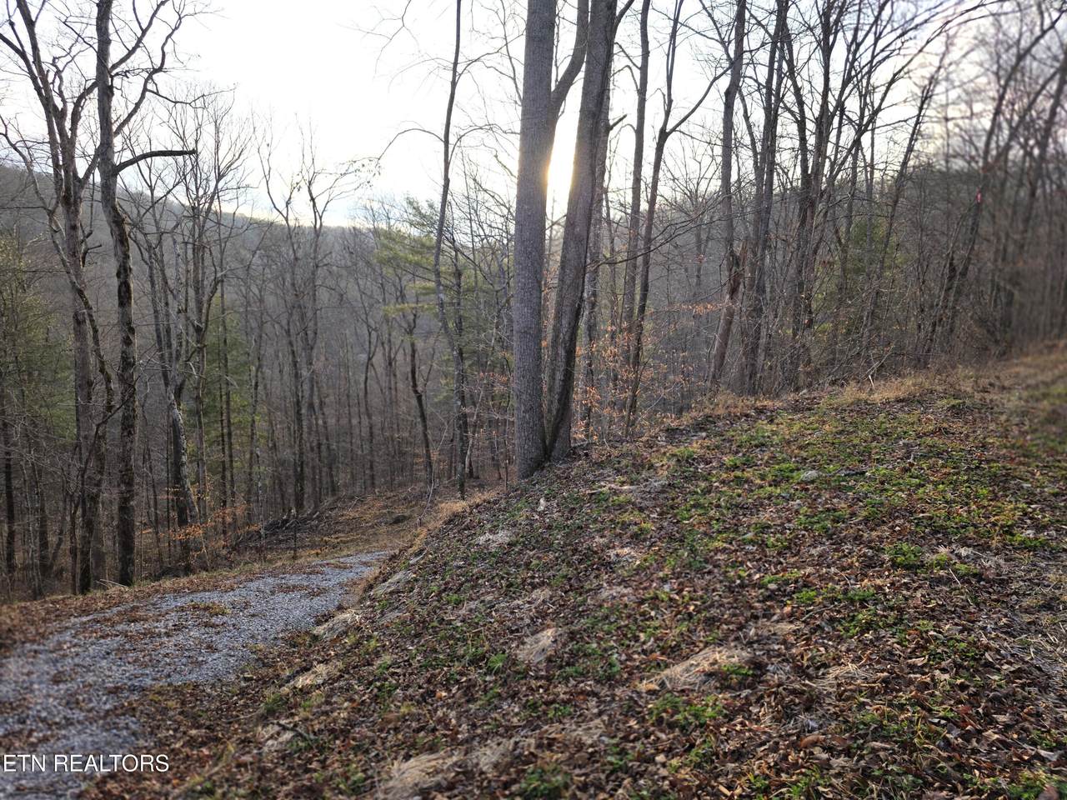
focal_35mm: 23
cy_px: 400
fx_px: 709
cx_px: 534
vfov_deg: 58.9
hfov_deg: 73.9
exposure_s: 1/3972
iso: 80
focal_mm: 6.3
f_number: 1.7
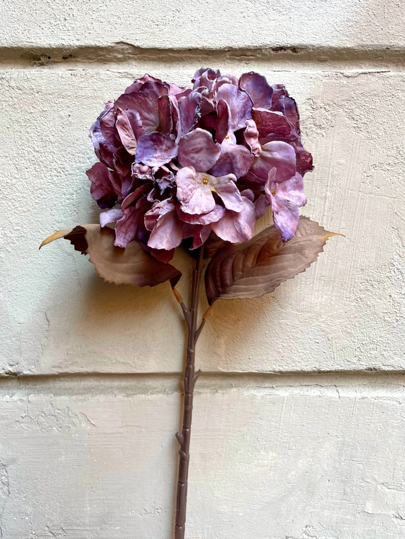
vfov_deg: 63.4
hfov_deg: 49.7
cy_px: 278
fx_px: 437
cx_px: 193
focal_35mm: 28
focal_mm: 4.2
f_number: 1.6
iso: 50
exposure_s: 1/121
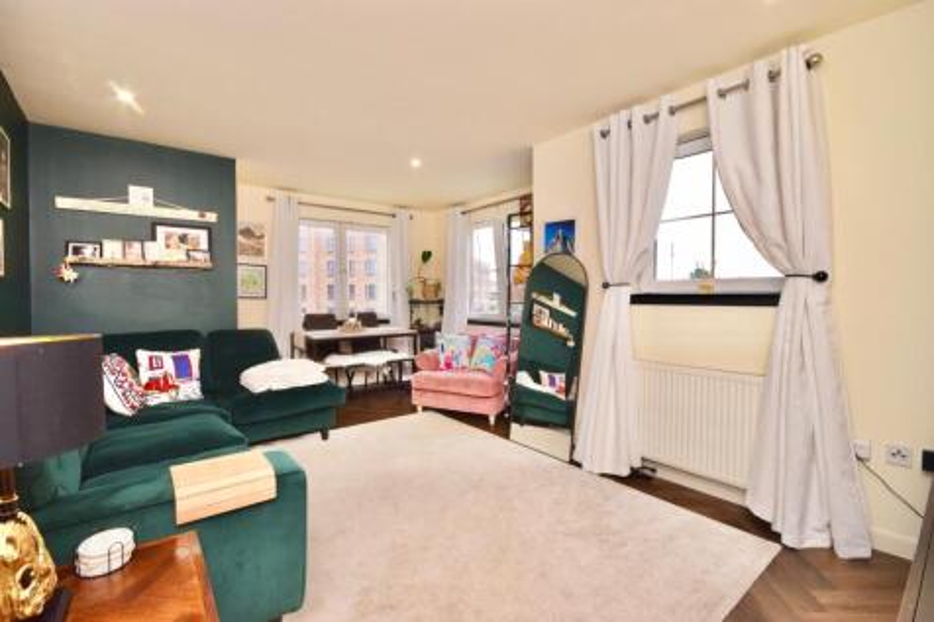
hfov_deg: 100.4
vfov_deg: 77.3
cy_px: 311
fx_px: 389
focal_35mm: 15
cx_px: 467
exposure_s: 1/80
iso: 800
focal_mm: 10
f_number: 9
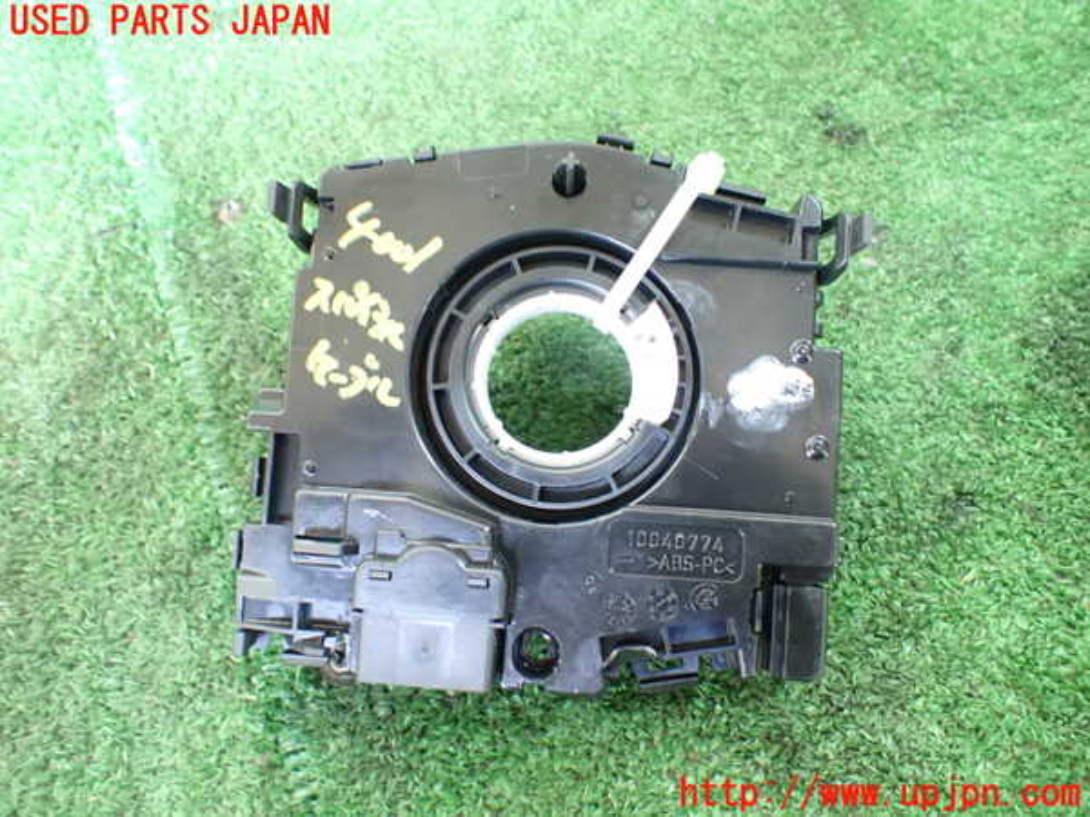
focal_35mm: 30
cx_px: 545
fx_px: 945
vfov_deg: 46.8
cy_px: 408
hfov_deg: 60.0
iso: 1000
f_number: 2.3
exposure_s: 1/30
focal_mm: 5.4
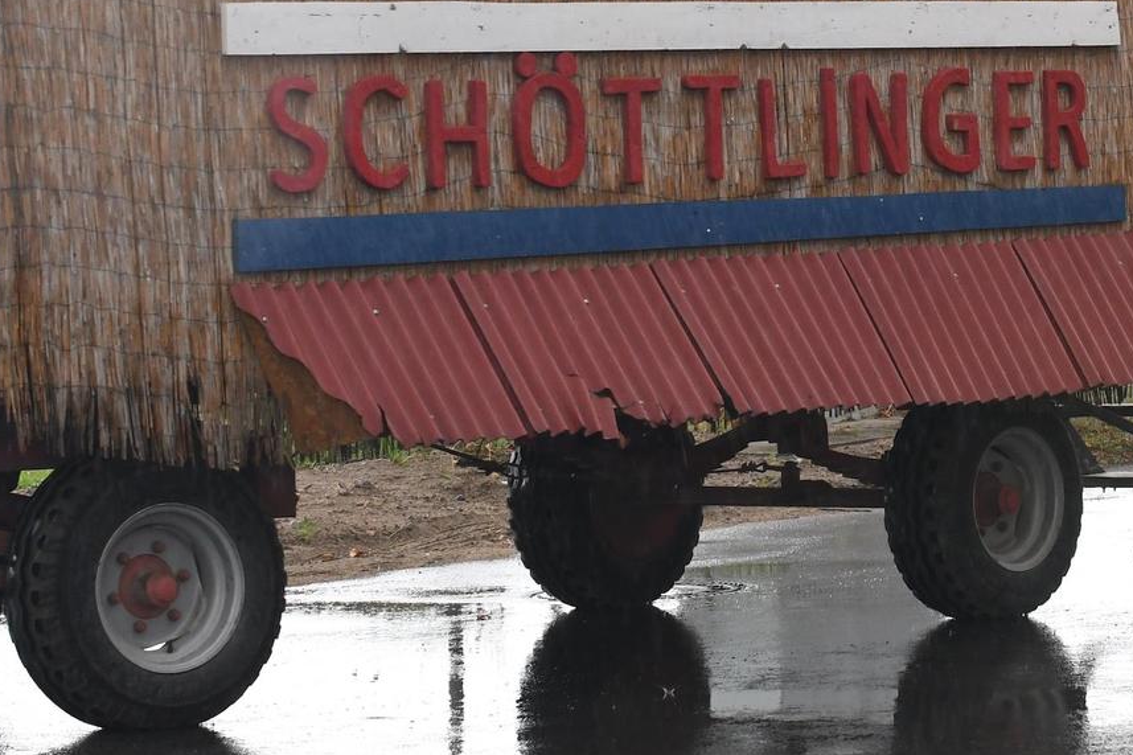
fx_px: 5286
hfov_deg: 12.2
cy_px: 28
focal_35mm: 168
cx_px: 937
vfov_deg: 8.1
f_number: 7.1
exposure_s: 1/200
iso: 800
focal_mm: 50
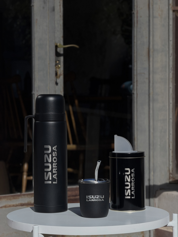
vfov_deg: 19.6
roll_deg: +0.5
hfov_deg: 14.8
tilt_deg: -1.7
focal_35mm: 100
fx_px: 686
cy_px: 118
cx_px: 89
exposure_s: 1/1189
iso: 25
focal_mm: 16.89
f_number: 2.8
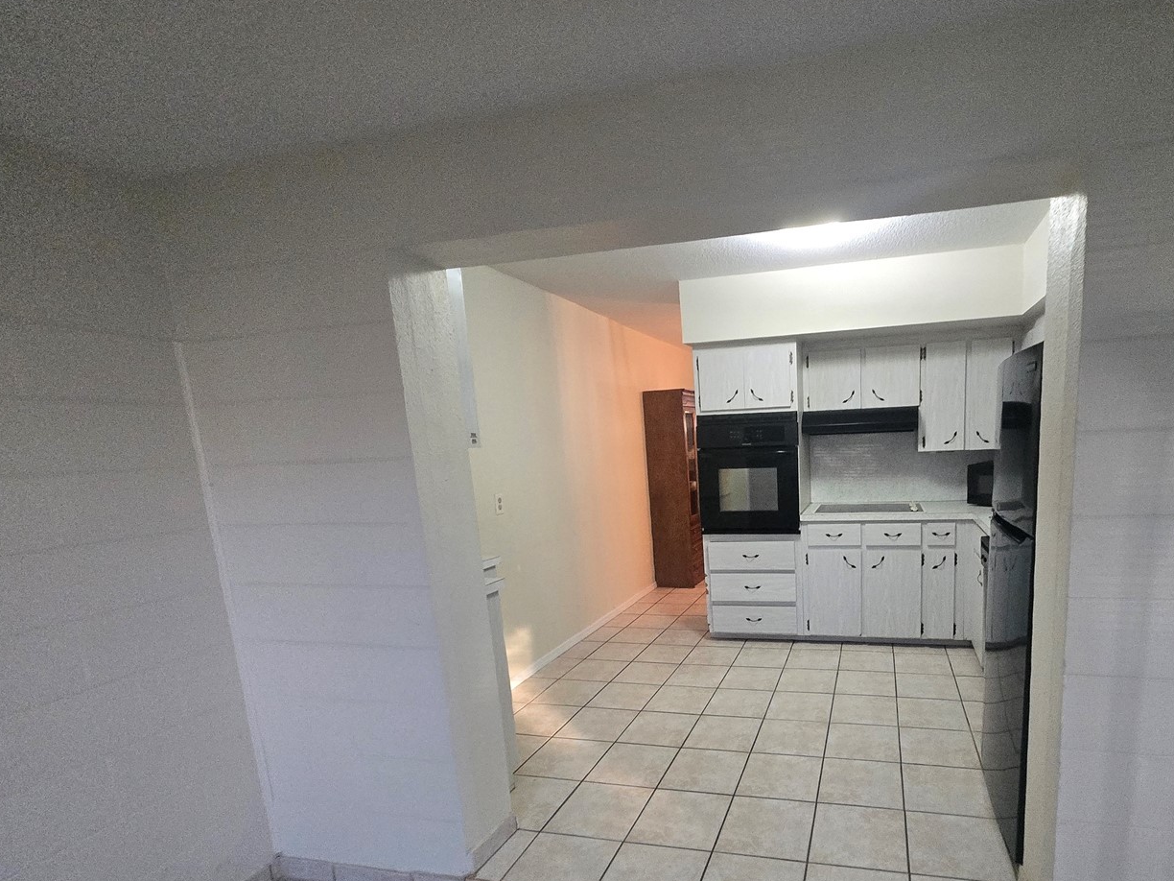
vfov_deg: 73.5
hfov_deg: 89.0
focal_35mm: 17
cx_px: 741
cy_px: 548
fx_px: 577
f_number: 2.2
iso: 640
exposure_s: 1/60
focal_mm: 1.7
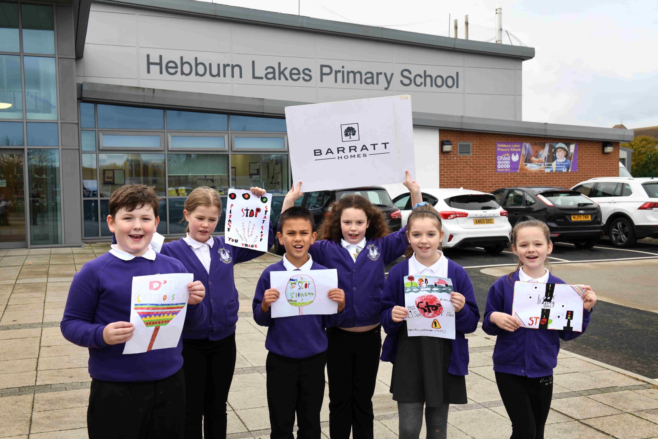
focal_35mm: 38
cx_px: 329
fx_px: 695
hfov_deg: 50.7
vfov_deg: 35.1
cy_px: 220
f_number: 9
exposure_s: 1/160
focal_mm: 38
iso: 800
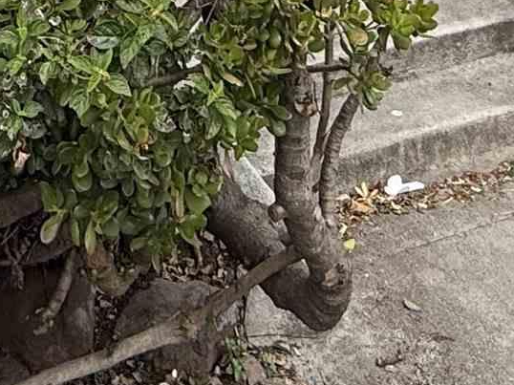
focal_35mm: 80
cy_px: -541
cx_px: 118
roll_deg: +1.9
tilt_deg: +6.5
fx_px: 1187
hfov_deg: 24.1
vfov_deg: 13.5
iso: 50
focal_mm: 2.22
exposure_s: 1/1001
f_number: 2.2
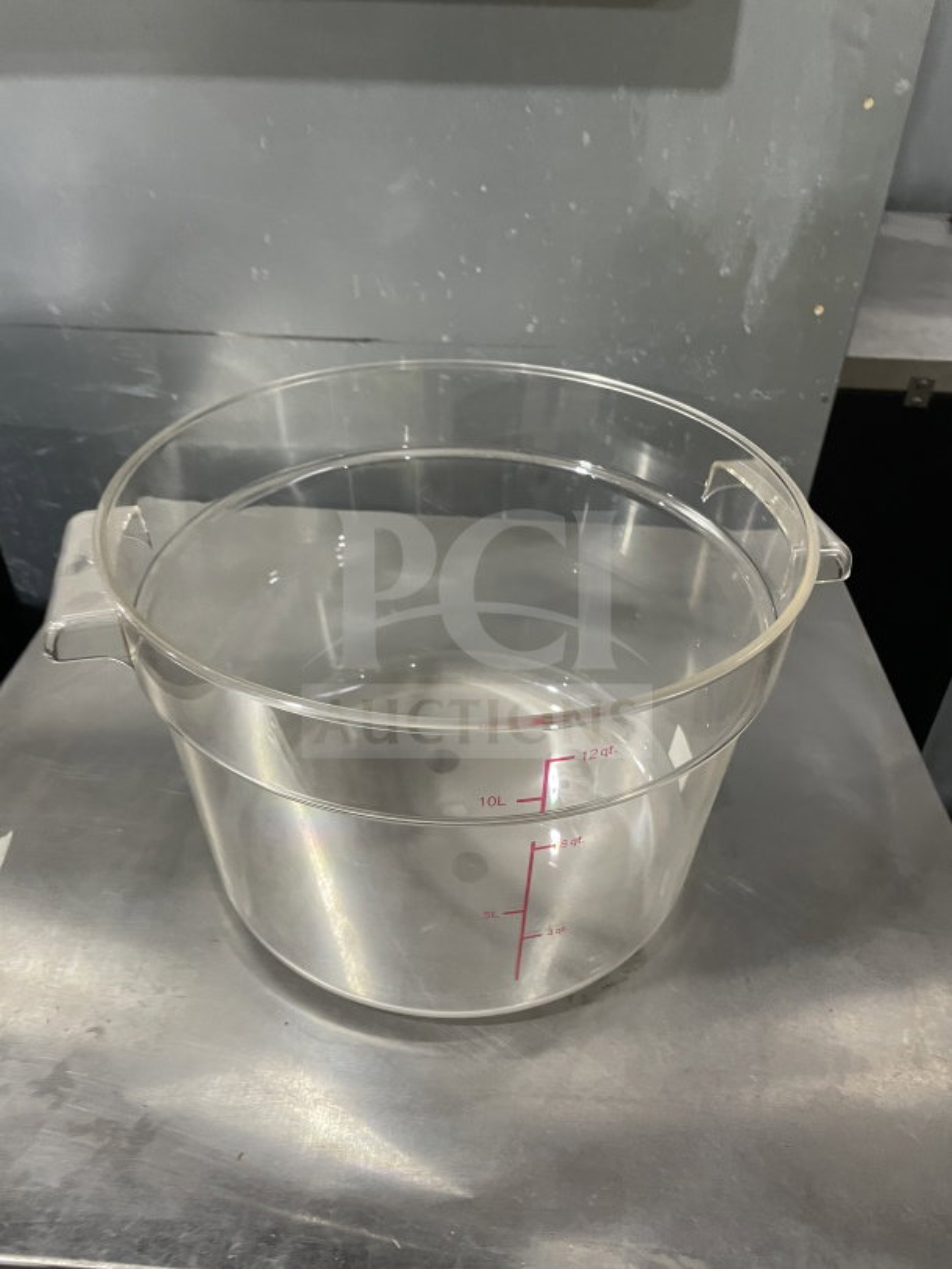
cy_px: 634
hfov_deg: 53.1
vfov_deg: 67.3
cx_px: 476
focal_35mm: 26
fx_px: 953
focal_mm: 4.2
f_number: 1.6
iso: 200
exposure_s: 1/60
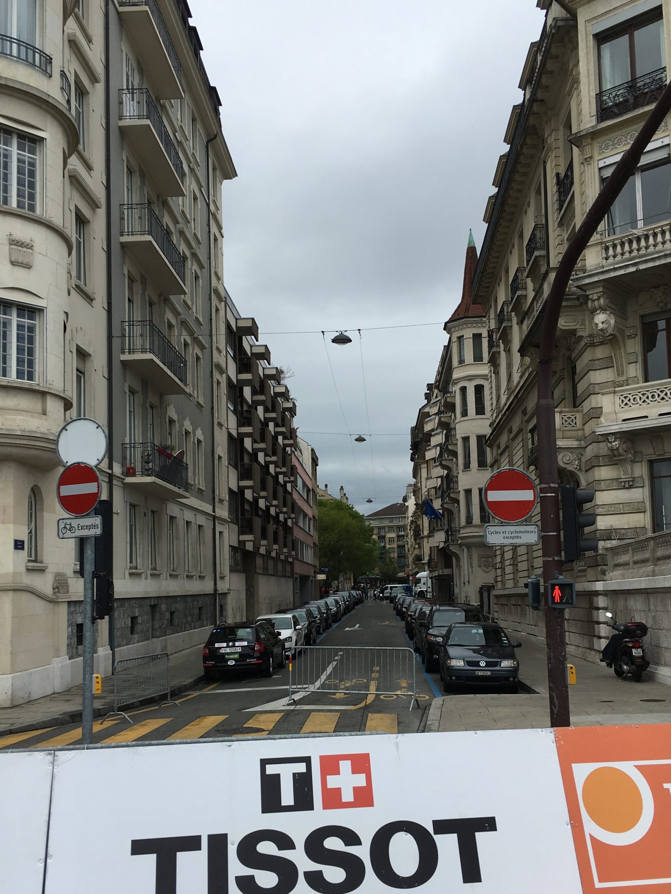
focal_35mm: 35
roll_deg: +2.0
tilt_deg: +7.6
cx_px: 333
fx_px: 905
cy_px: 483
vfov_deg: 52.6
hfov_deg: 40.7
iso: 25
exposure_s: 1/1326
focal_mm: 4.15
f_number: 2.2
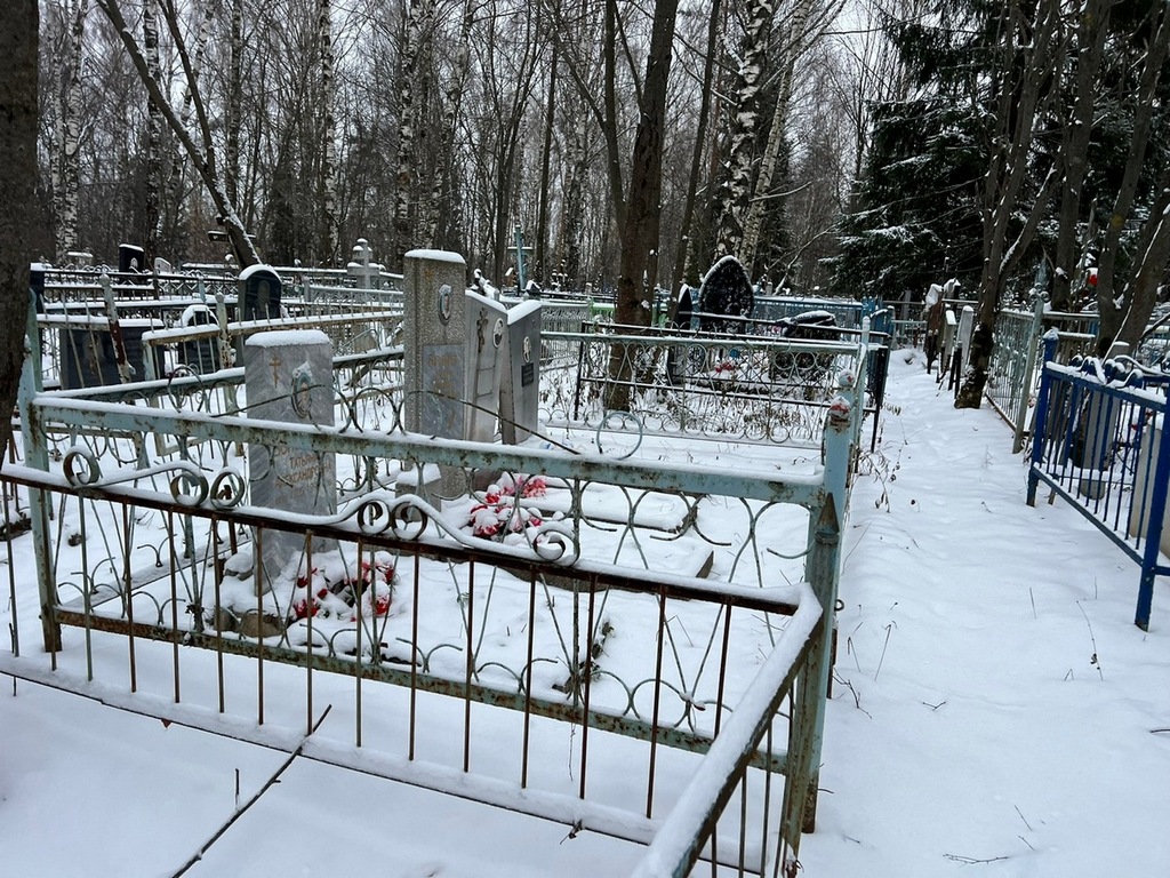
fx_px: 879
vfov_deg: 53.1
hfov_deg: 67.3
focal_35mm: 26
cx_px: 585
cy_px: 439
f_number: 1.5
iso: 64
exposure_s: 1/121
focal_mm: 5.7
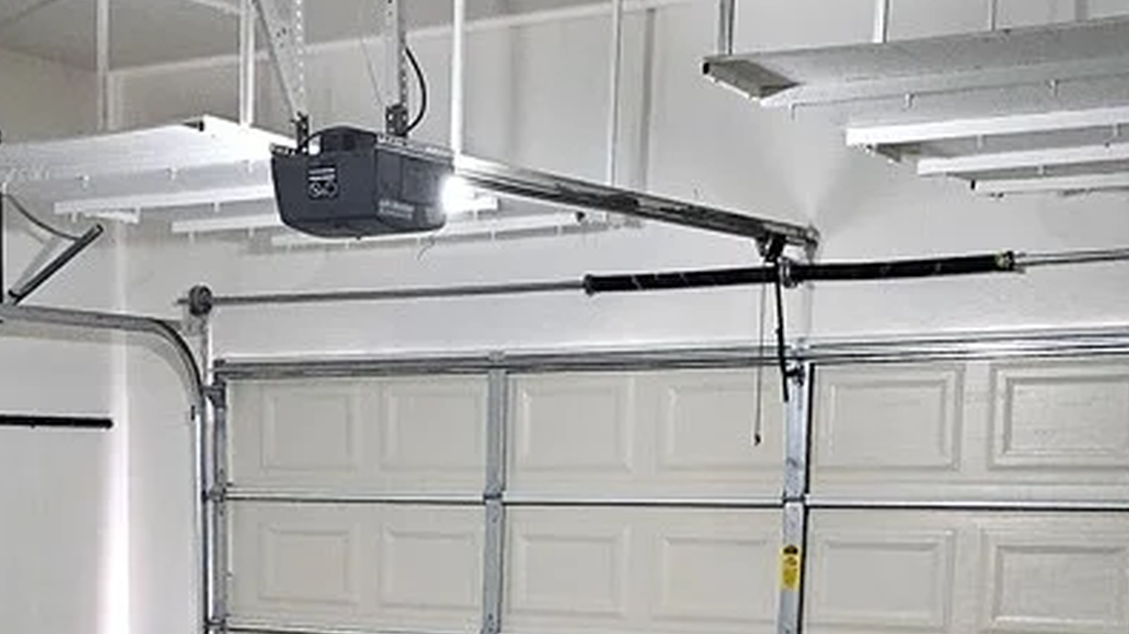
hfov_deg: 31.9
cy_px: 728
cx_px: 326
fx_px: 1945
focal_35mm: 65
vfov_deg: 17.8
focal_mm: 6.3
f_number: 1.7
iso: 2000
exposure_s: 1/240
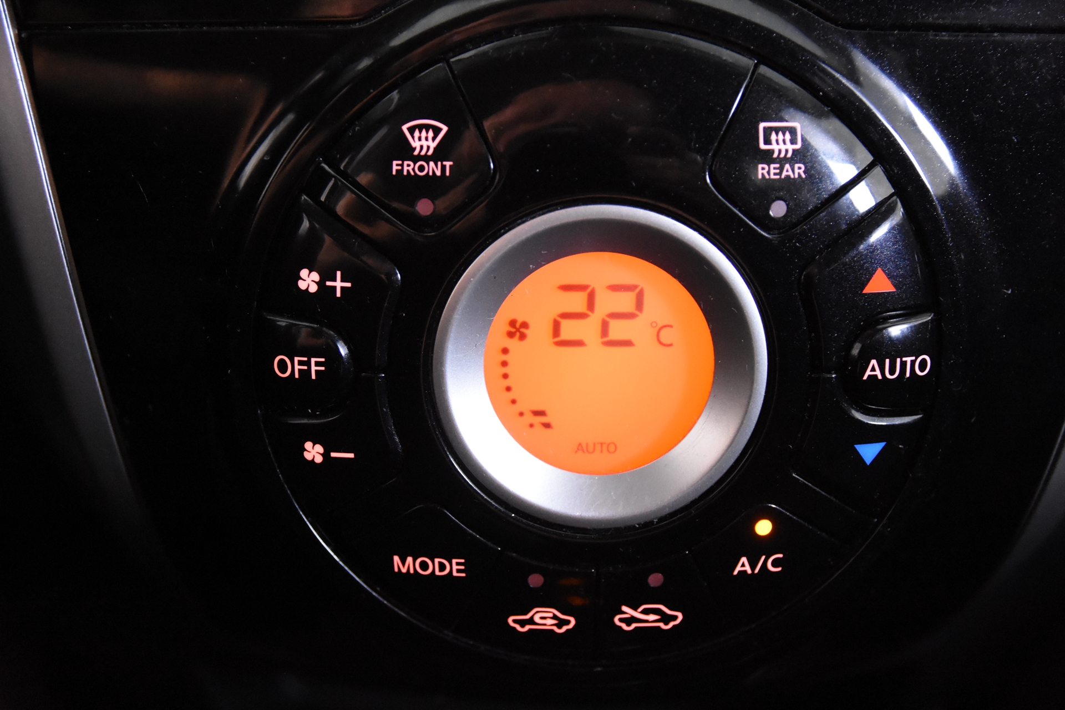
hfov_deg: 35.1
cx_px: 532
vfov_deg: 23.8
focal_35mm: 57
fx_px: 1686
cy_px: 355
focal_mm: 38
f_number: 3.5
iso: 6400
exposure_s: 1/60
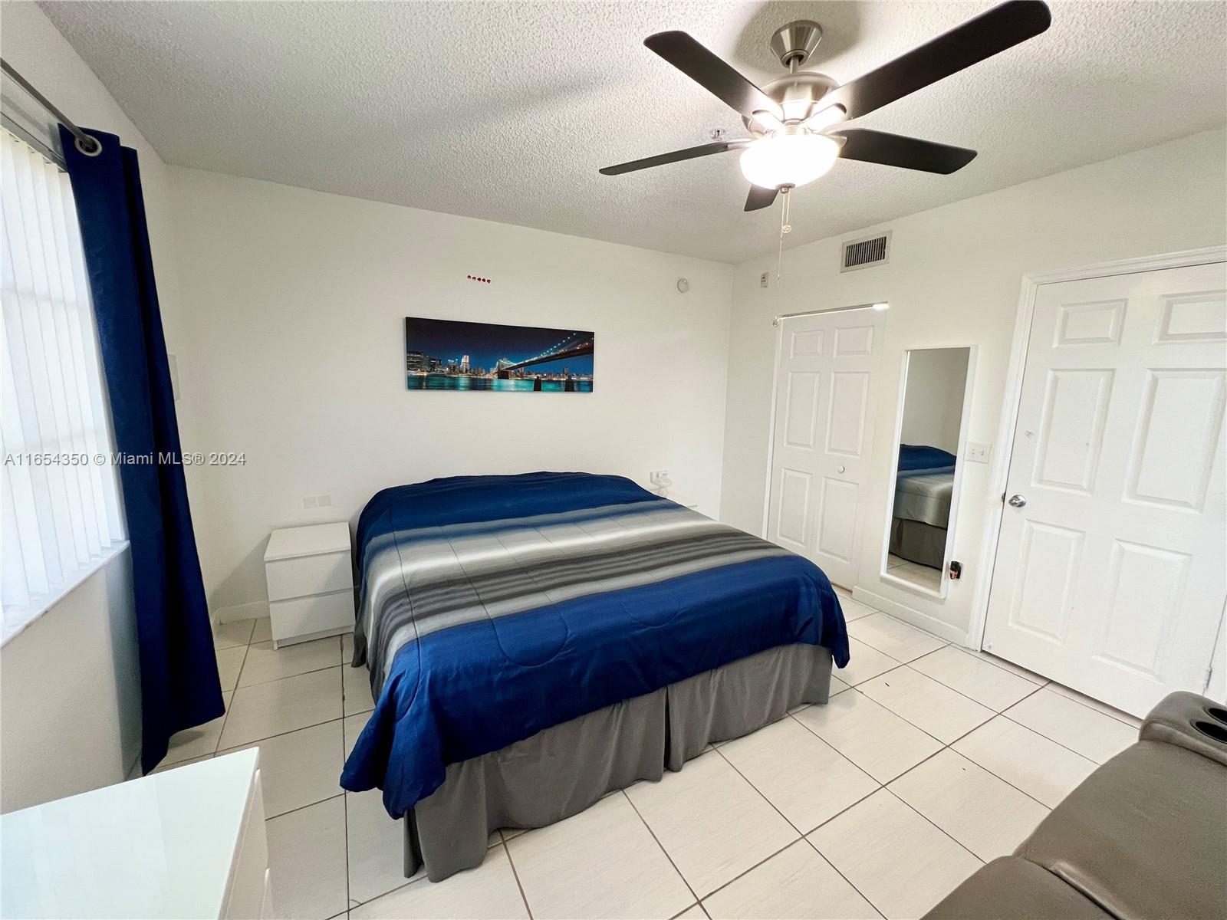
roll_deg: -1.0
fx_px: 461
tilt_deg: -9.9
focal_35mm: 13
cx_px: 614
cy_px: 460
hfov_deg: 106.2
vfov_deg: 89.9
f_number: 1.8
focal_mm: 1.57
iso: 250
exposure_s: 1/60
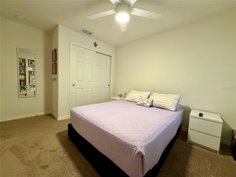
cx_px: 118
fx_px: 95
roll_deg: -2.0
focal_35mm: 14
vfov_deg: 85.7
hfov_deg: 102.1
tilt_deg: -3.7
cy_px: 88
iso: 500
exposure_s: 1/60
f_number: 2.2
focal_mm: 2.22
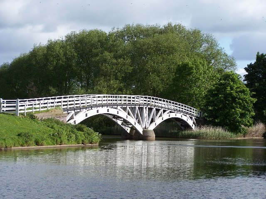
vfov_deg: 12.7
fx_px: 899
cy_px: 100
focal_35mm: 117
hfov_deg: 16.8
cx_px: 133
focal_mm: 19.4
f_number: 3.2
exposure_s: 1/1000
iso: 80
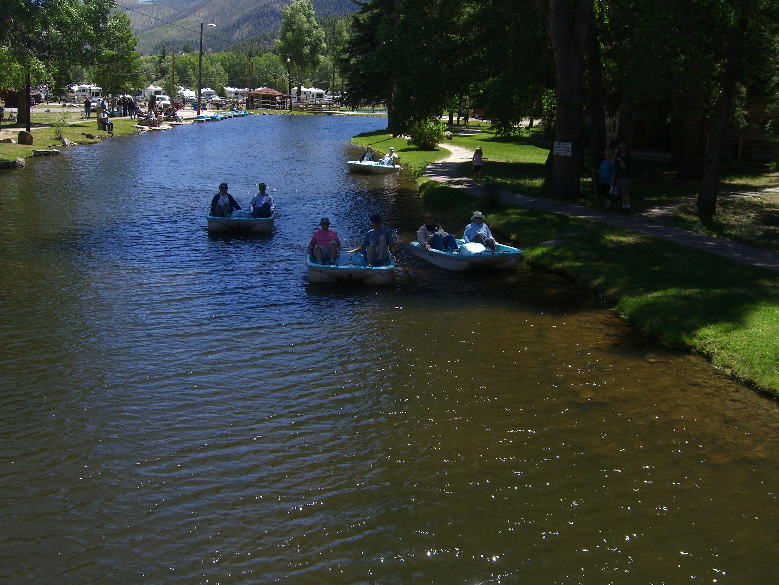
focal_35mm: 38
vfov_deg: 37.7
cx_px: 390
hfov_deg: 49.0
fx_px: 855
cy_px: 292
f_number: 4
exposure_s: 1/400
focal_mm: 7.9
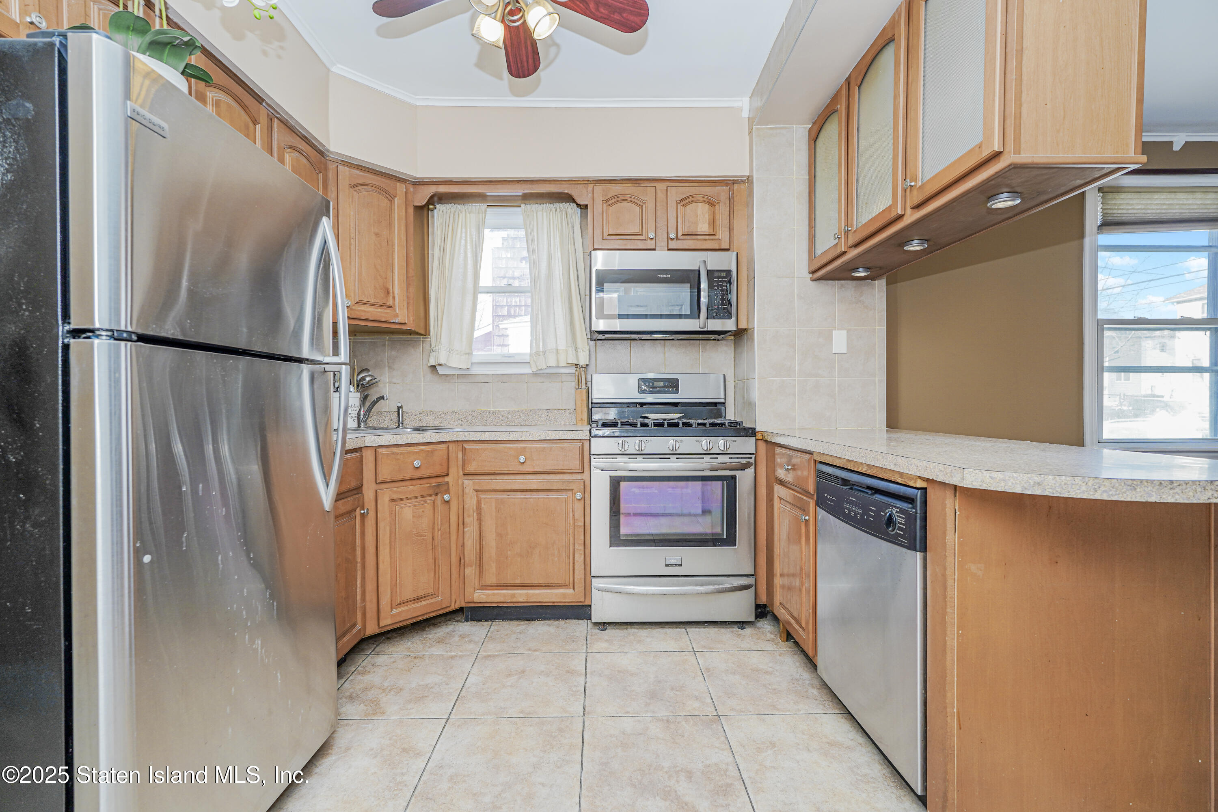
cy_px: 406
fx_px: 541
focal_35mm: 16
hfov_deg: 96.7
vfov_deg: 73.7
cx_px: 609
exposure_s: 1/40
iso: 100
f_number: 4.5
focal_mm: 16
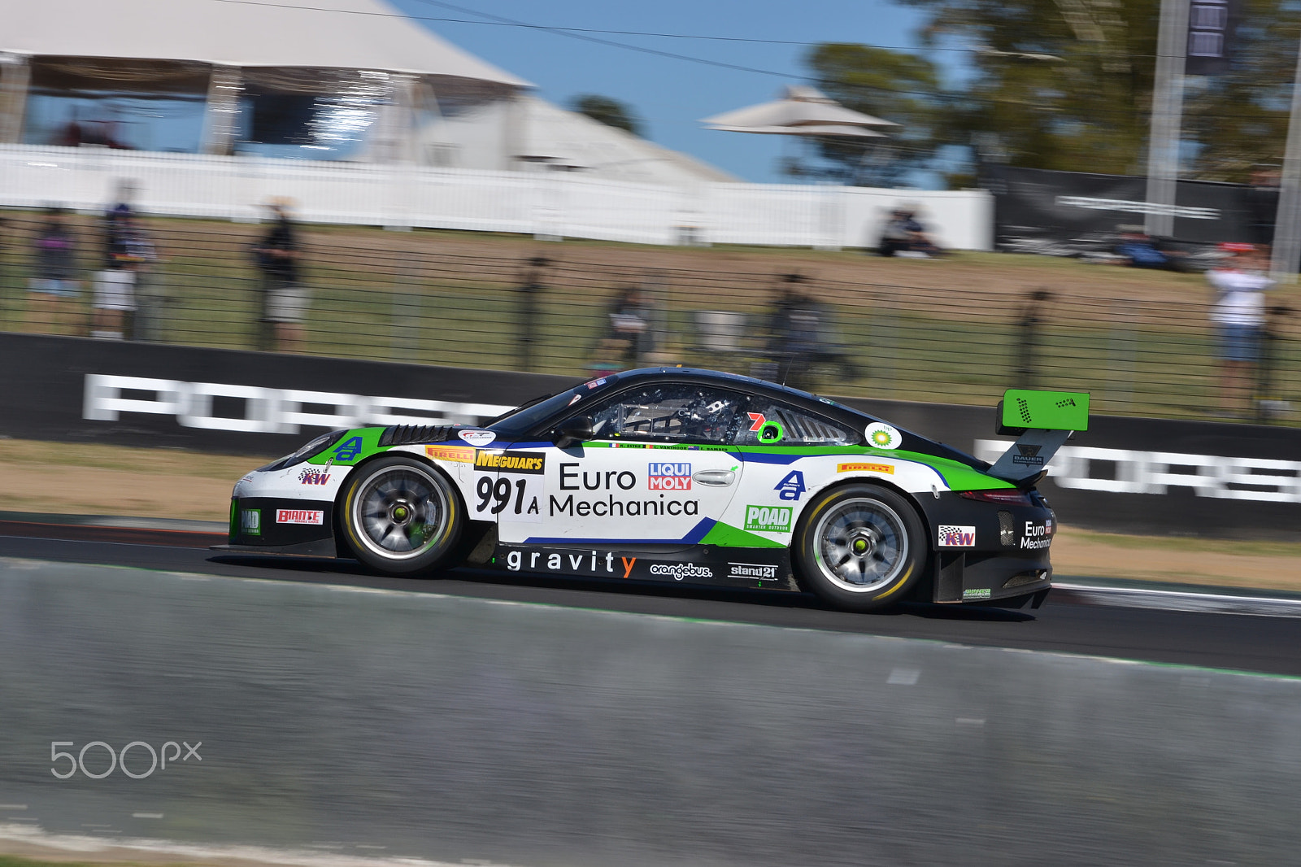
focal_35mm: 128
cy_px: 434
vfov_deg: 10.7
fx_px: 4606
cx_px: 650
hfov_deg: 16.1
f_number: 14
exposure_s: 1/200
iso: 100
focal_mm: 85
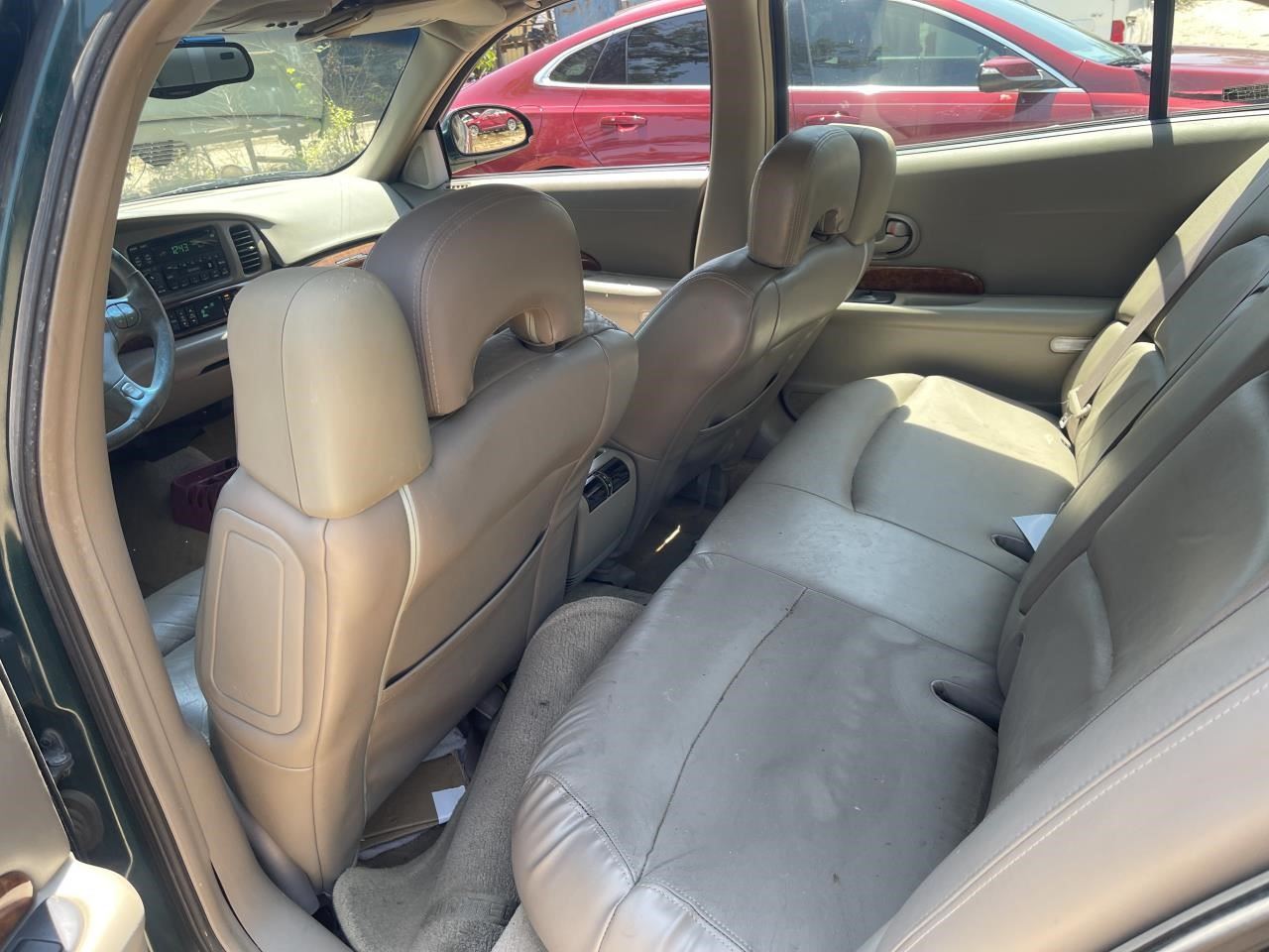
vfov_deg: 54.9
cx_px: 634
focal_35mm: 25
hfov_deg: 69.4
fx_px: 916
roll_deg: +6.2
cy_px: 476
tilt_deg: -23.9
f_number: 1.6
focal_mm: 5.1
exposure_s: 1/197
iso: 32
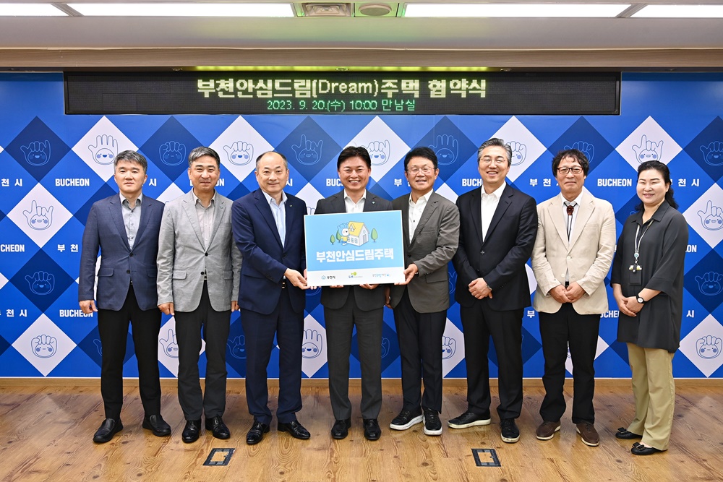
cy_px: 241
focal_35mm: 32
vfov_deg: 41.1
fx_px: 643
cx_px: 362
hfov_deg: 58.7
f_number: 6.3
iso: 2000
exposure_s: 1/100
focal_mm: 32
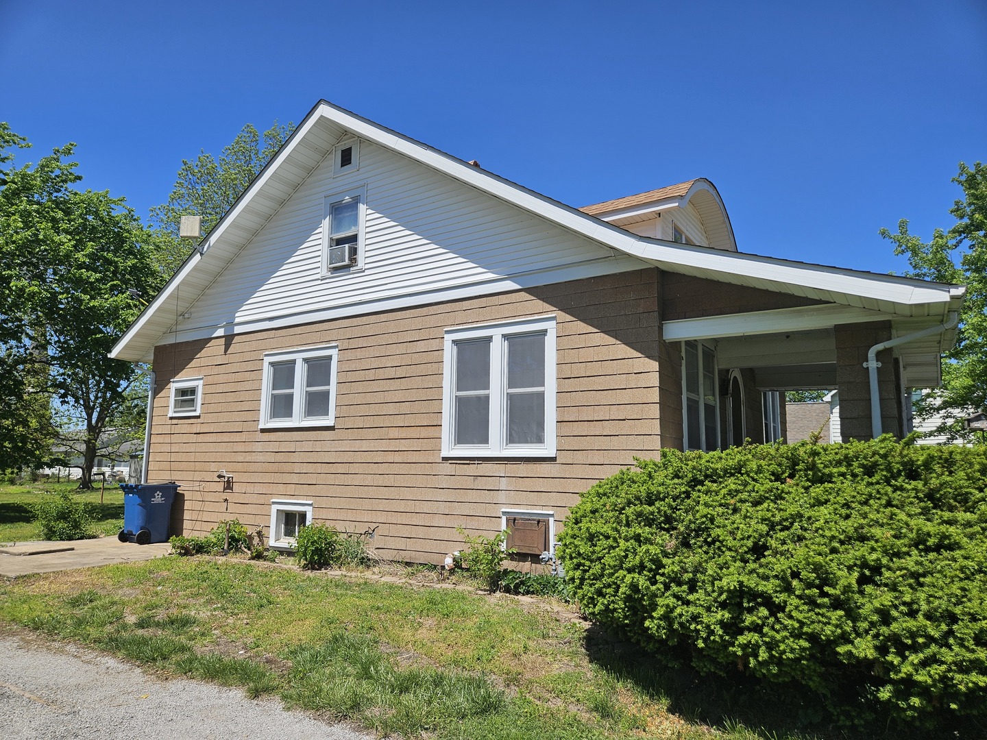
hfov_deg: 73.9
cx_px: 494
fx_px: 656
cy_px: 370
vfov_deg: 58.9
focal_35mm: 23
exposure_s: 1/2835
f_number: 1.8
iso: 25
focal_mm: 5.4
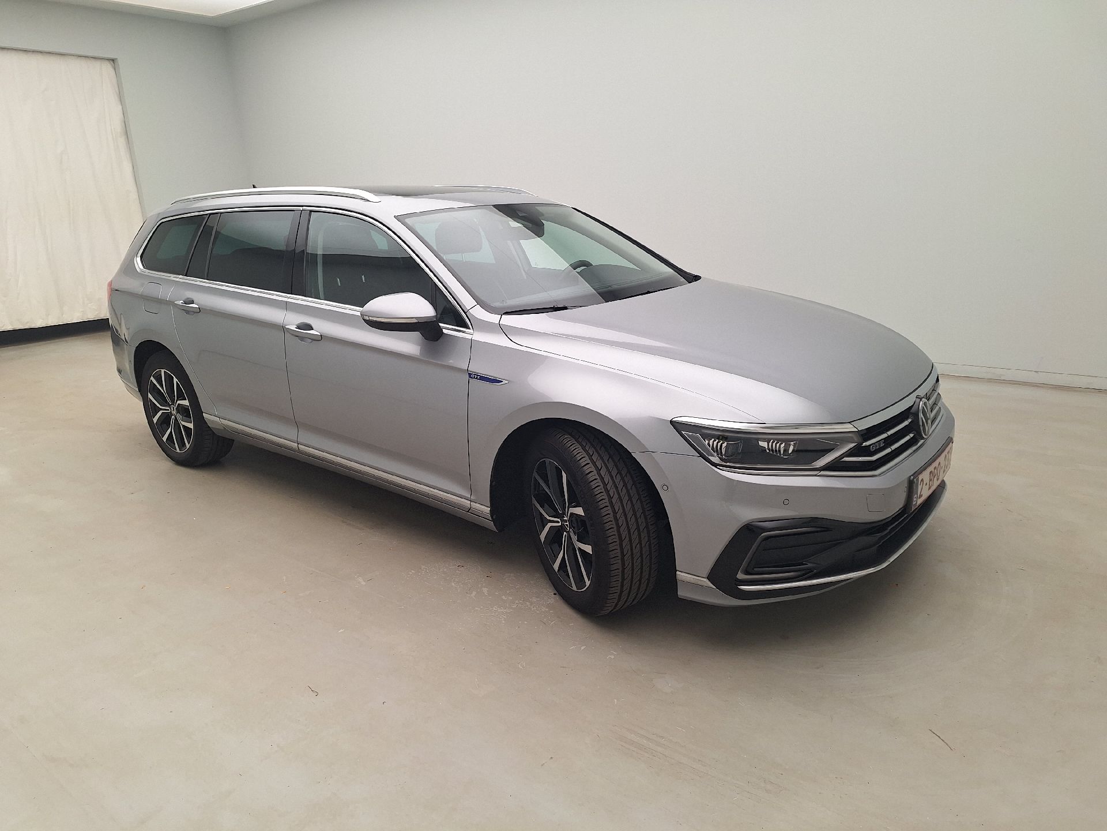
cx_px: 554
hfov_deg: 73.9
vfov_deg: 58.9
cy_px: 416
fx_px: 736
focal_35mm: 23
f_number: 1.8
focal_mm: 5.54
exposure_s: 1/100
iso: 40
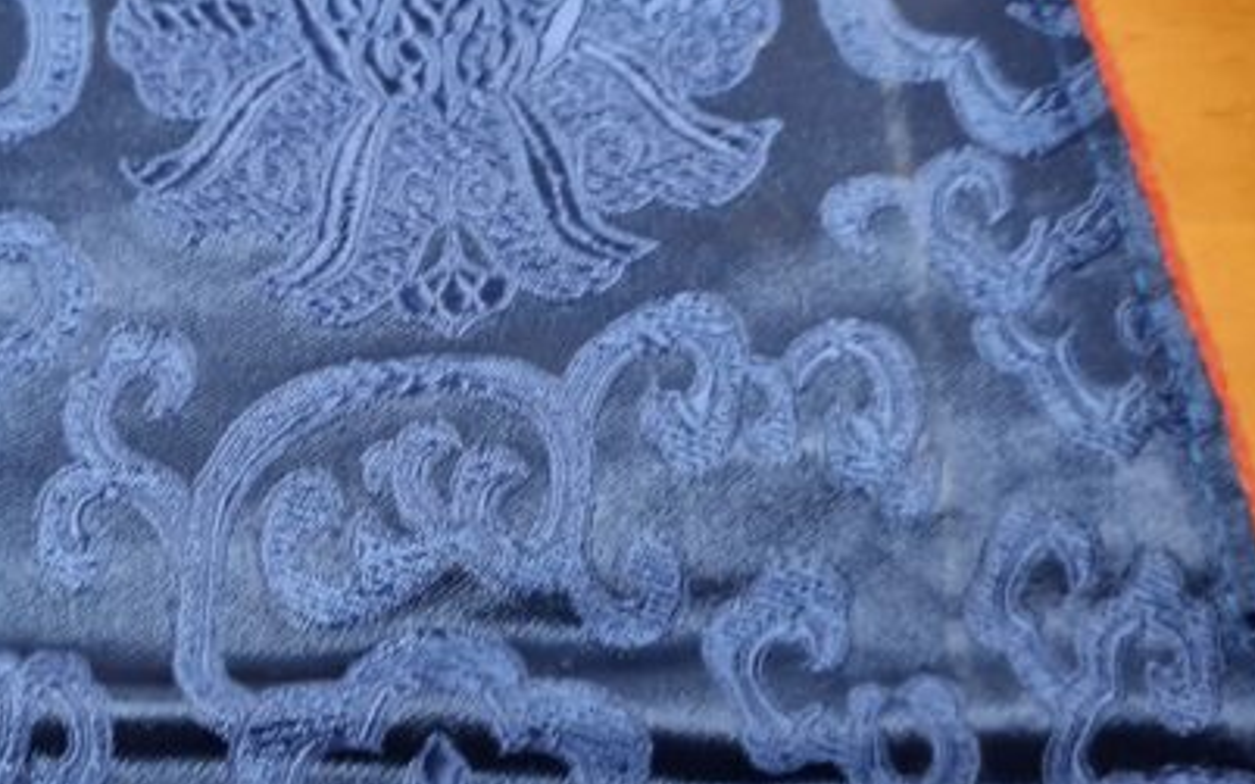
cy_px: 383
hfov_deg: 40.7
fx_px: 1641
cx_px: 325
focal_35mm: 48
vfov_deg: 26.9
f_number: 1.8
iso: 200
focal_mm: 5.4
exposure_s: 1/40
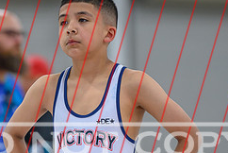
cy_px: 109
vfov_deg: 2.3
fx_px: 3798
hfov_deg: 3.4
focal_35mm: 599
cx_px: 95
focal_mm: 200
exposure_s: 1/640
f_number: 2.8
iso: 1400
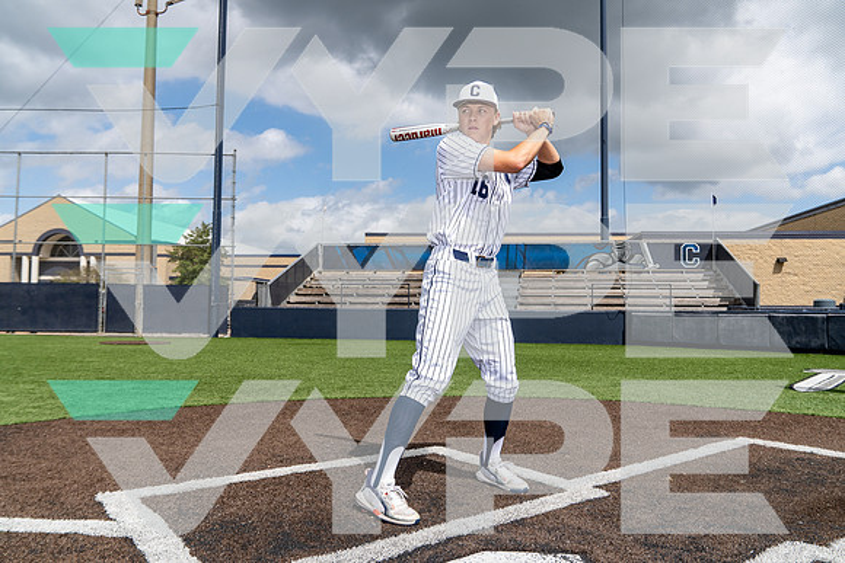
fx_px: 625
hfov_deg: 68.1
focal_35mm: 27
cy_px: 281
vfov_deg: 48.6
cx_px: 432
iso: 250
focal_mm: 26
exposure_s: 1/1250
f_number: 5
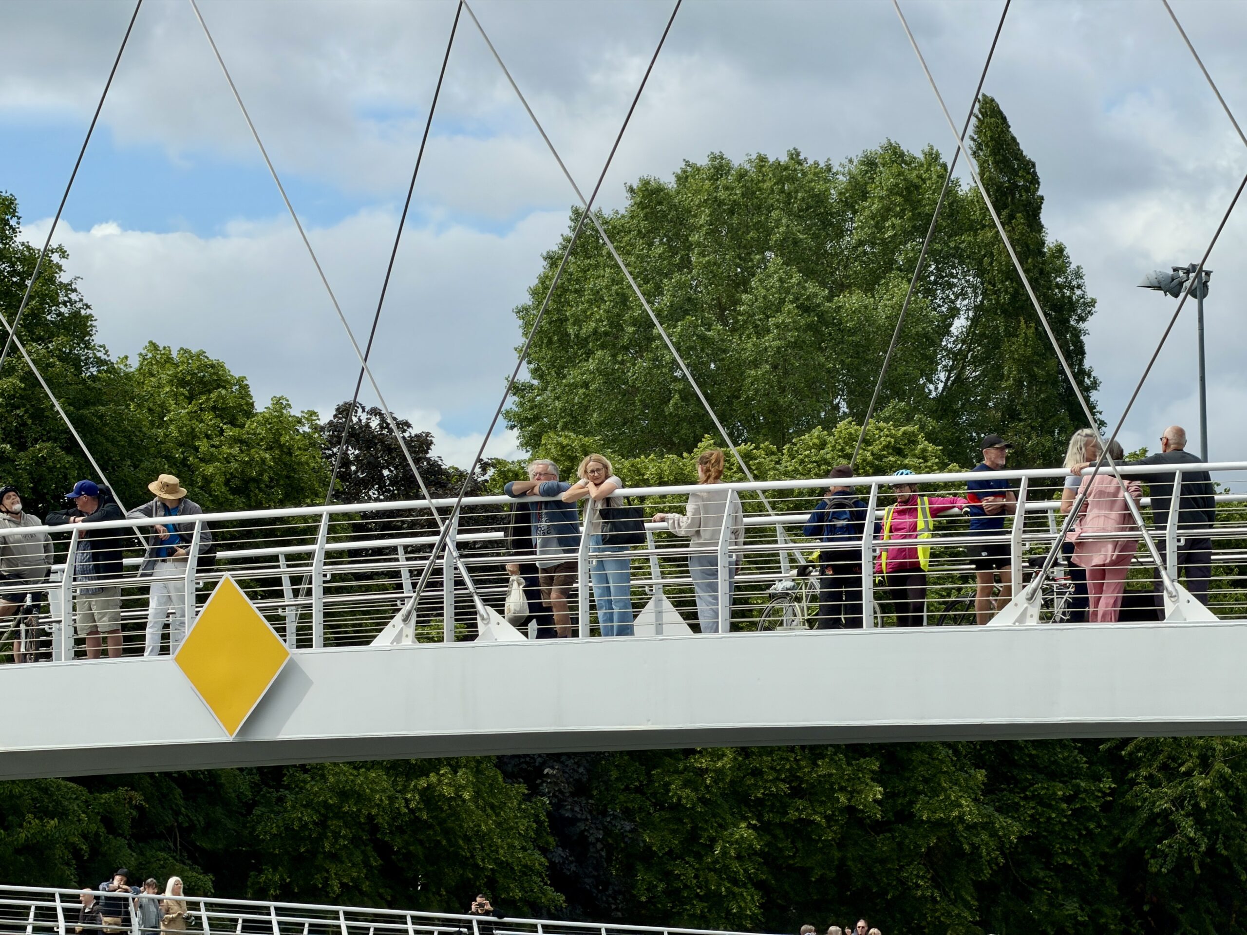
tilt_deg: +3.1
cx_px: 624
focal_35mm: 200
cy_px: 468
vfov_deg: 7.4
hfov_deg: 9.9
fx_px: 7205
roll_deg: +1.2
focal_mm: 16.89
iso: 20
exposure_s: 1/1139
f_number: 2.8
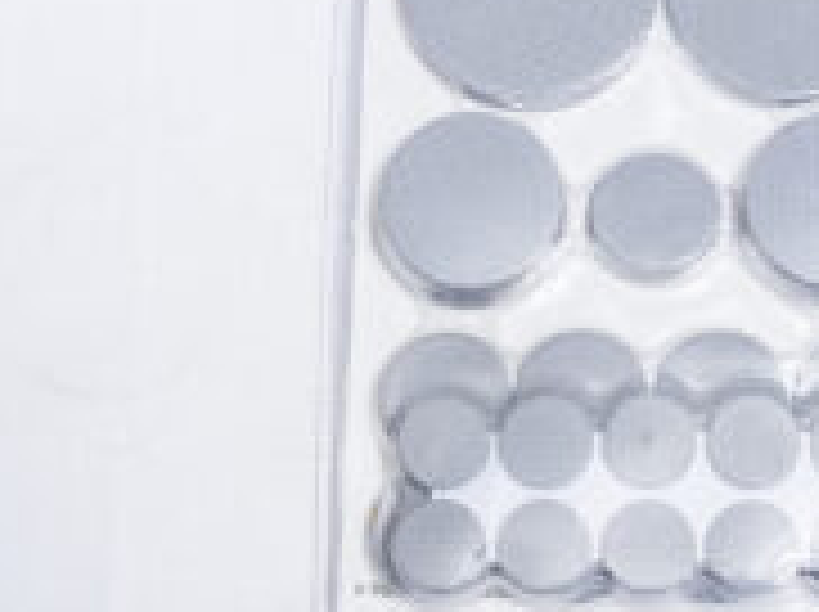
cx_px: 662
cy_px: 146
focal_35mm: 148
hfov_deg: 13.3
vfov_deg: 10.0
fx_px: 3497
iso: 3200
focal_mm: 65
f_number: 9
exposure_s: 1/200
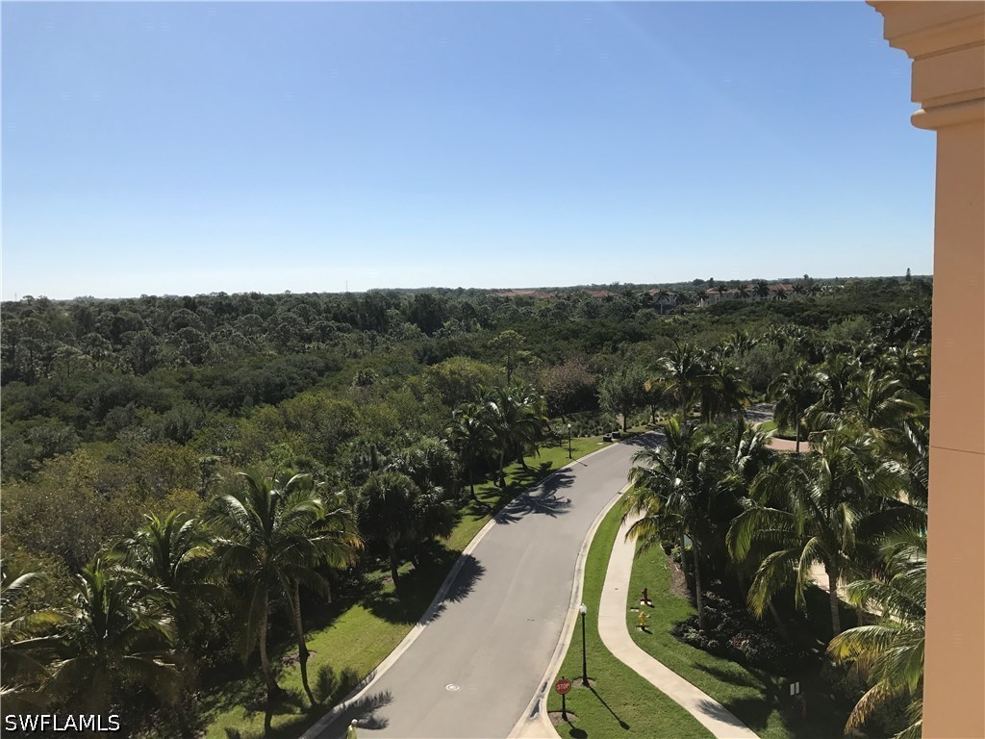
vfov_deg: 49.7
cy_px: 370
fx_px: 797
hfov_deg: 63.4
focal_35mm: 28
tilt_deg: -4.2
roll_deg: +0.6
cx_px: 492
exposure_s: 1/3831
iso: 20
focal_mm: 3.99
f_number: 1.8
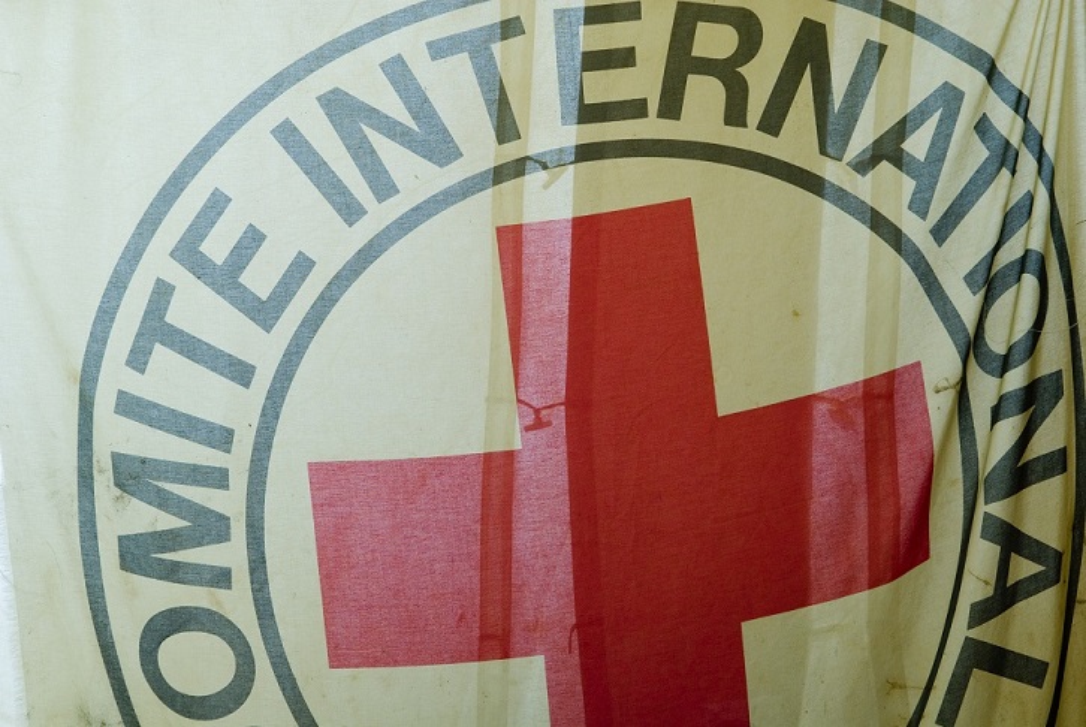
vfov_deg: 16.6
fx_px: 2492
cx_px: 543
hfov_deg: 24.6
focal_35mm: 82
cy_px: 364
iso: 100
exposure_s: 1/125
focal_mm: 55
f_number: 7.1
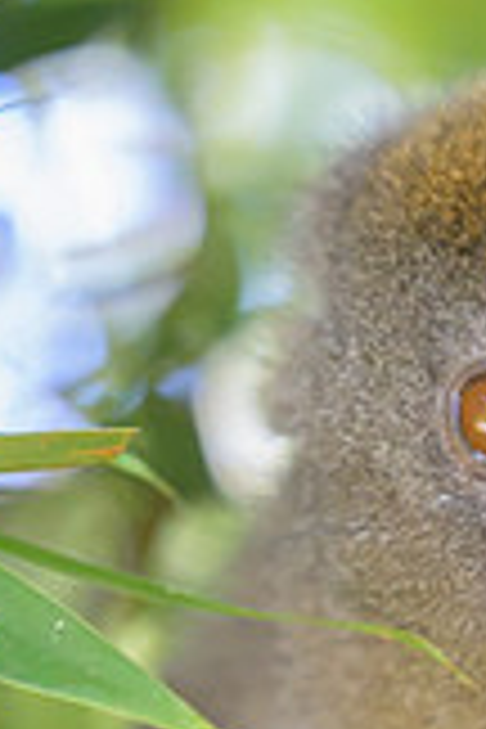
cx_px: 396
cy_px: 696
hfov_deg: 3.7
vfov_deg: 5.5
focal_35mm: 376
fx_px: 7613
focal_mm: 93
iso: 4000
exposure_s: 1/1000
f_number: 2.8
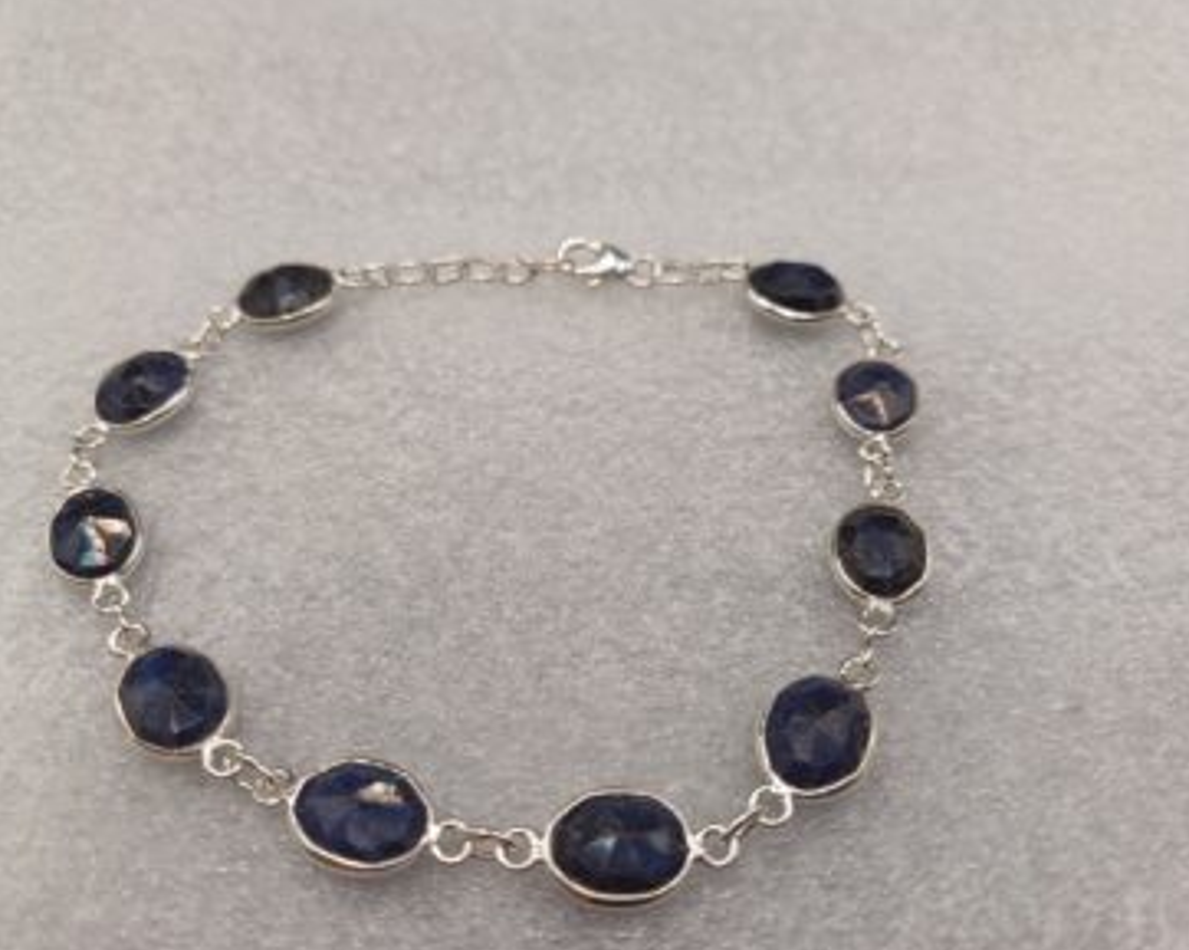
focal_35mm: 27
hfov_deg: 64.1
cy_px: 467
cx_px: 568
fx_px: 949
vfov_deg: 53.1
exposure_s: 1/50
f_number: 1.8
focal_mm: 4.65
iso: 100
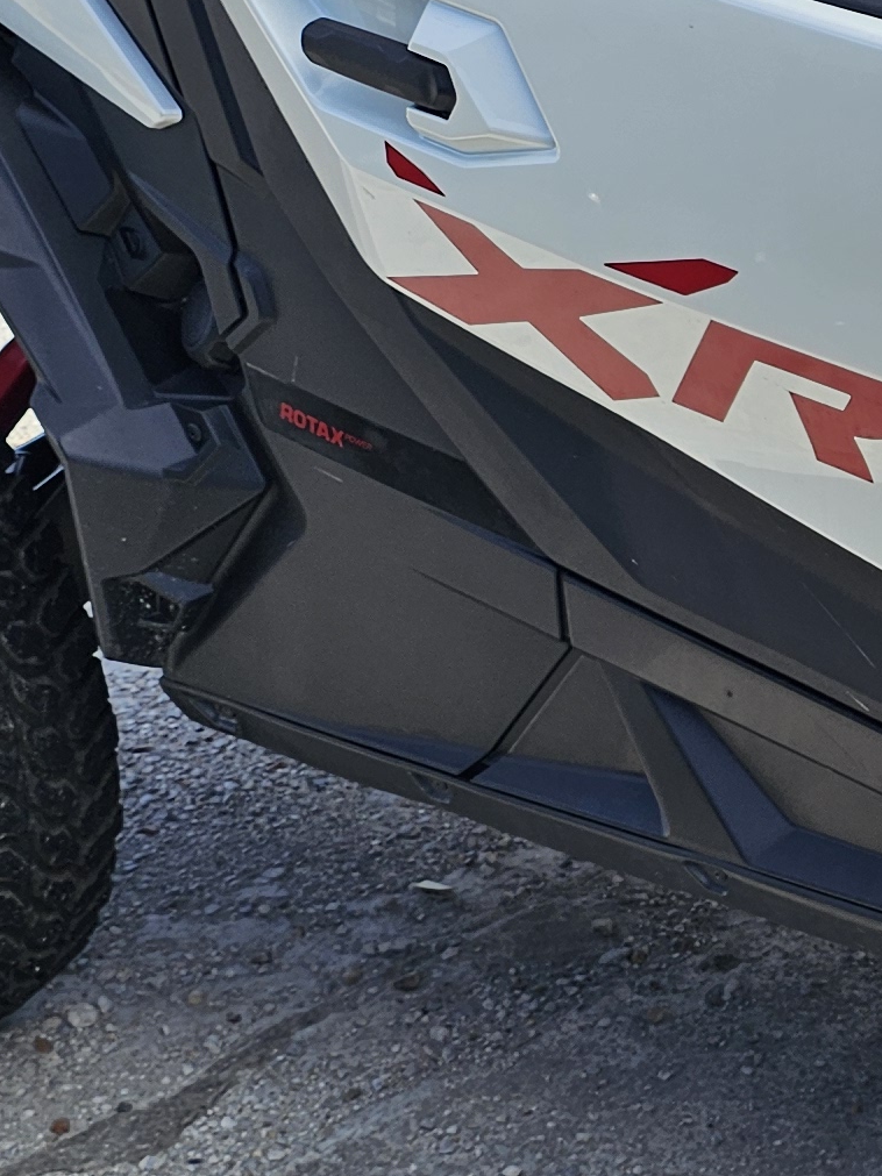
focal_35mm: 91
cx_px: 1187
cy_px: 468
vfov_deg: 21.5
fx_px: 3092
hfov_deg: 15.4
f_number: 1.7
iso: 10
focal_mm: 6.3
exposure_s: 1/440
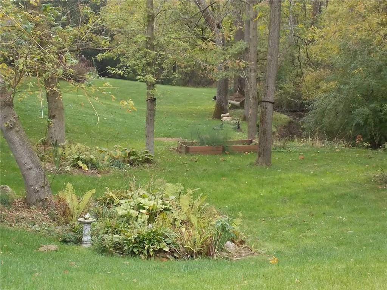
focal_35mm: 70
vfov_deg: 21.0
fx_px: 783
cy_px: 145
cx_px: 194
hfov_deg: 27.8
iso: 250
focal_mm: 12.5
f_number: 4.2
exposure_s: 1/250
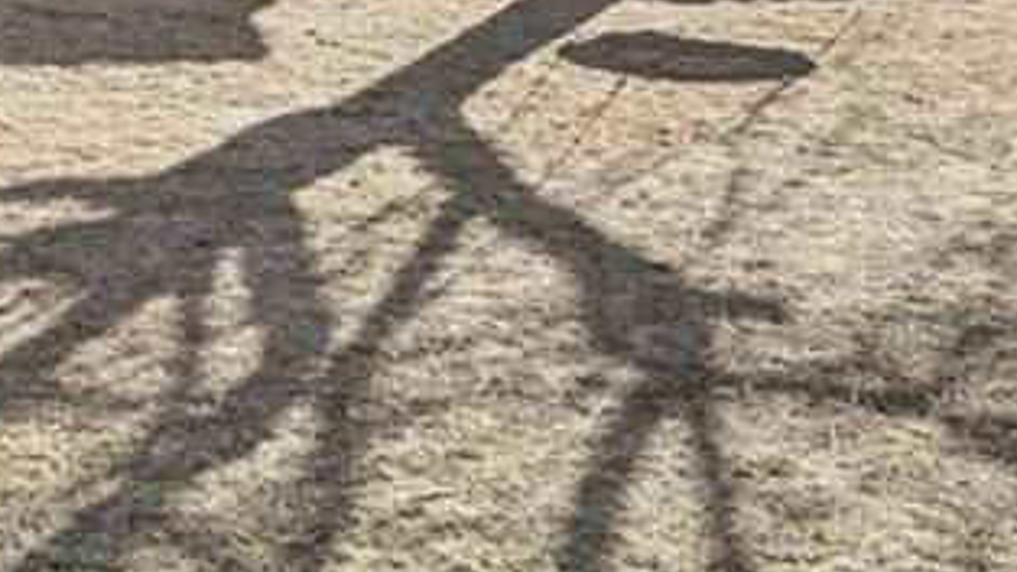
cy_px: -387
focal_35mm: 75
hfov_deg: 26.1
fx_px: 2022
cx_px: -101
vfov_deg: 14.5
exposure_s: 1/125
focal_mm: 14
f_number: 10
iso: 64
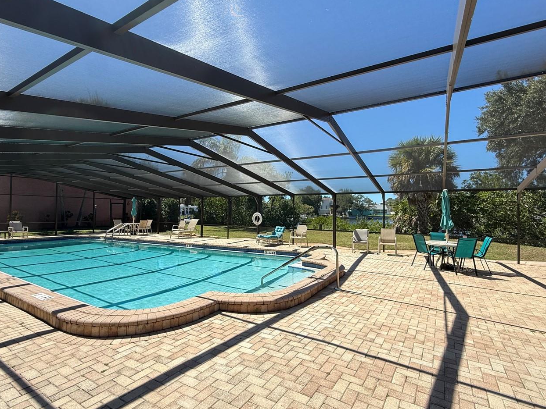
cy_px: 204
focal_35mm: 18
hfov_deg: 87.8
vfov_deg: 71.6
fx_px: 284
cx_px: 272
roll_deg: -0.9
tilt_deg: +2.1
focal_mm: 2.22
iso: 64
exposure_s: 1/451
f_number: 2.2
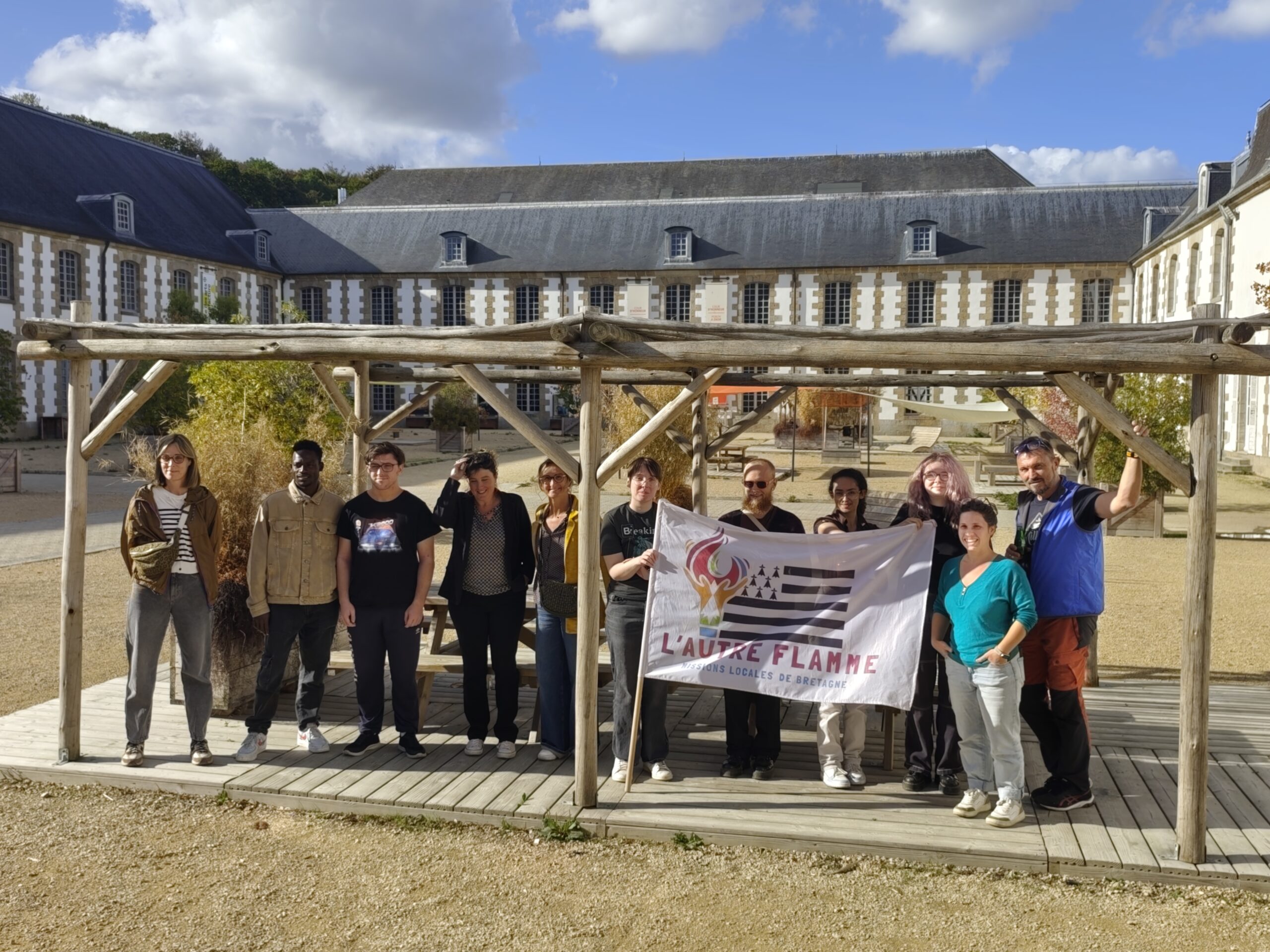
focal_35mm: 33
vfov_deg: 42.9
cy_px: 476
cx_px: 635
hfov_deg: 55.4
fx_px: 1211
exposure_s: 1/440
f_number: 1.65
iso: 50
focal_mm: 6.19
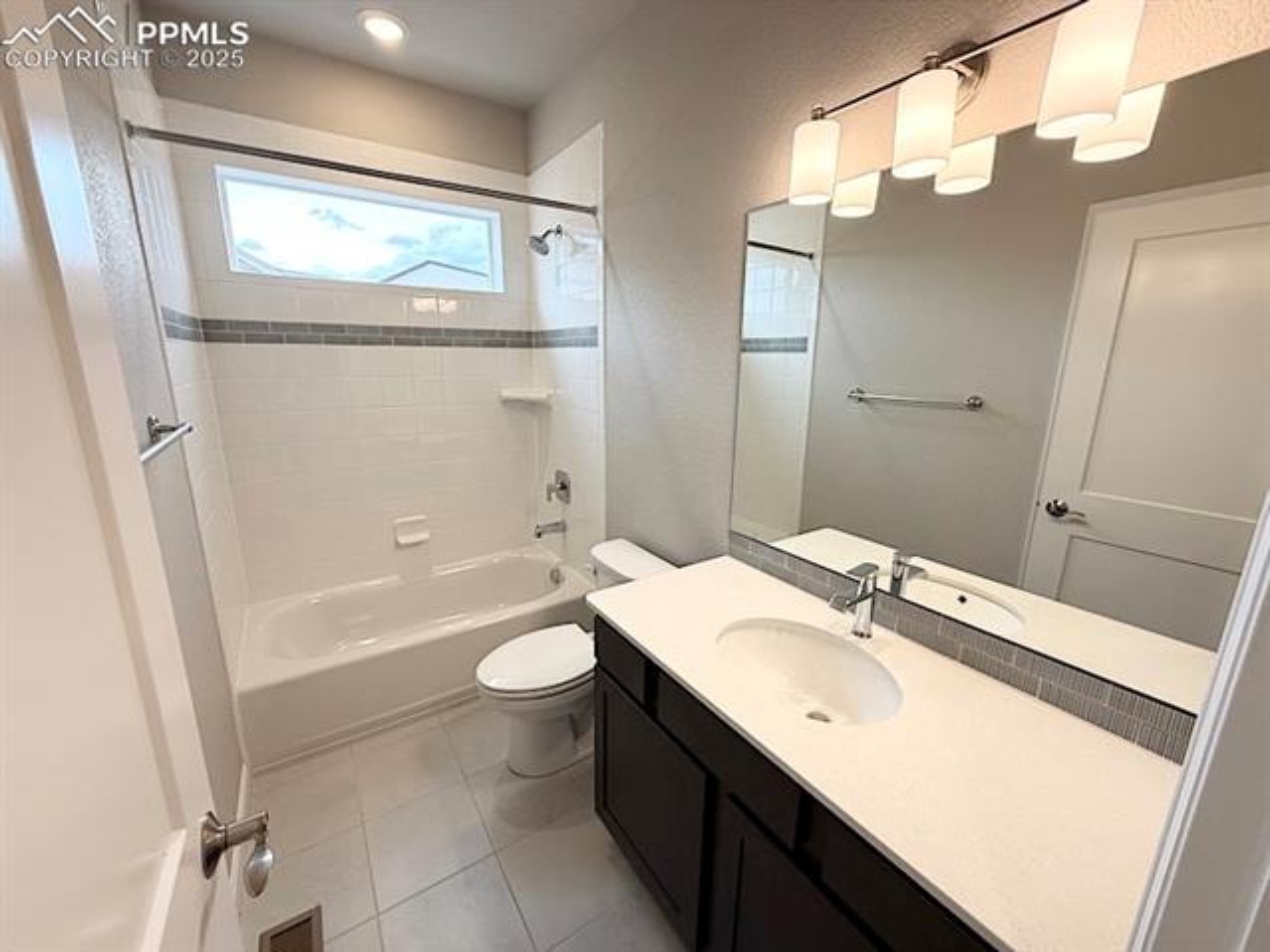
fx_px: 514
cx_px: 635
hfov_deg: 102.1
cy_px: 476
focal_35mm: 14
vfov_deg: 85.7
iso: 80
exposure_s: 1/120
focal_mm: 2.22
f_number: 2.2
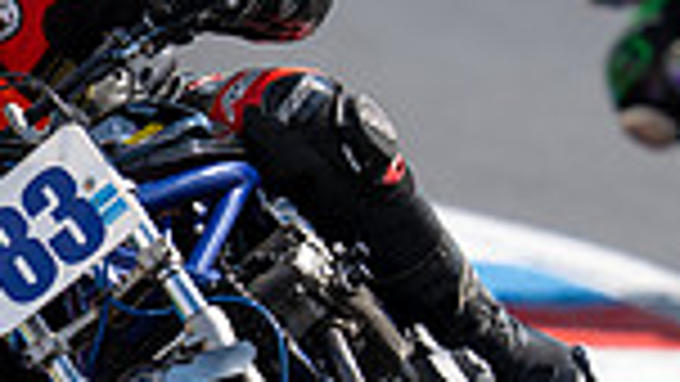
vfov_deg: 0.8
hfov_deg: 1.3
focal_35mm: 1611
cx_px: -72
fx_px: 29053
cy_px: 213
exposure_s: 1/500
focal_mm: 400
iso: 50
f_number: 4
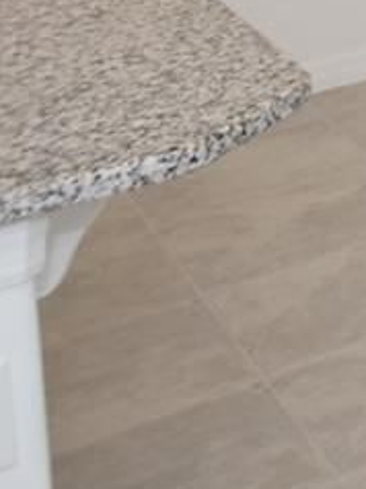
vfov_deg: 16.1
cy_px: -462
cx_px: 1345
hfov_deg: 8.9
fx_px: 1370
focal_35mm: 97
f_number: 4
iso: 200
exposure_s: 1/60
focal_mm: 10
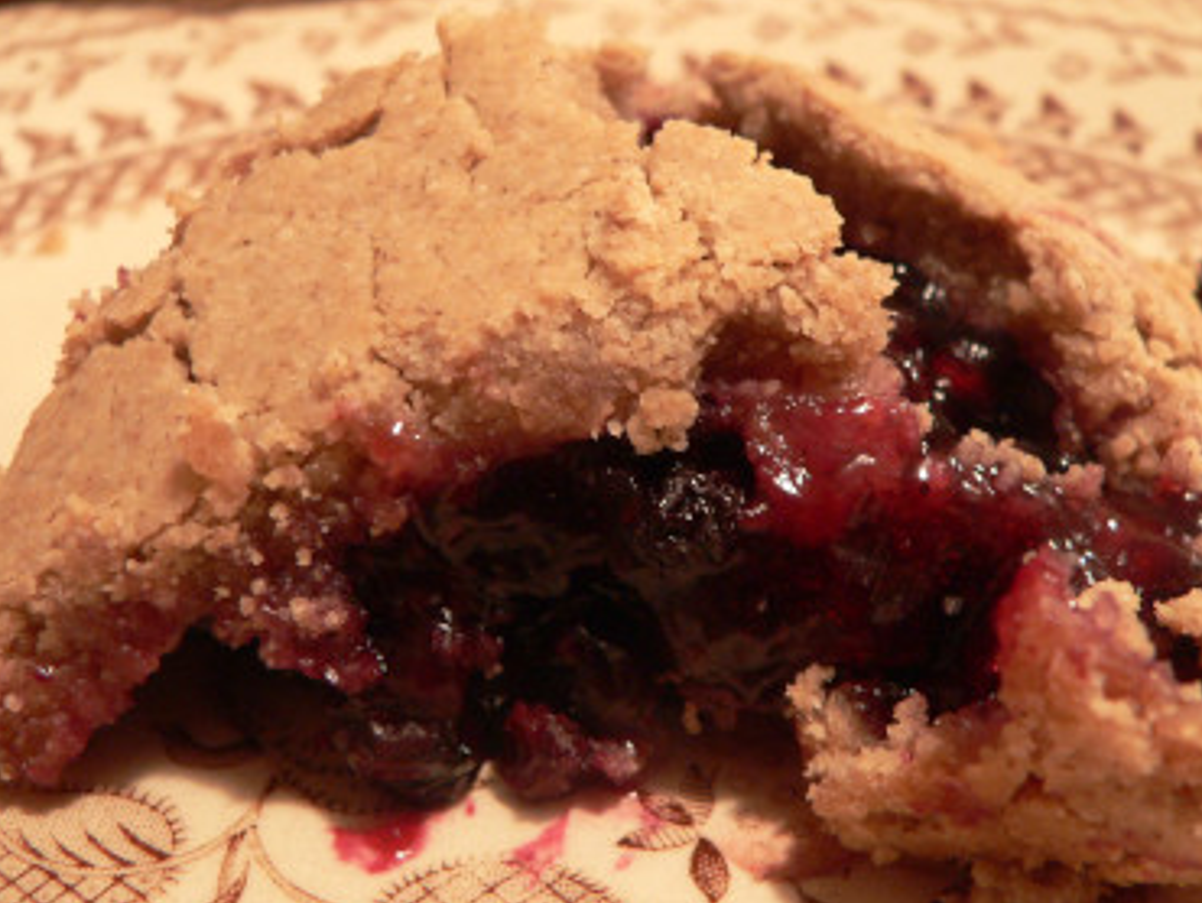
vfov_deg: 34.4
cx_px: 659
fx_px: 1459
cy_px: 426
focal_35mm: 42
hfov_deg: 44.7
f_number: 2.8
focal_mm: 6
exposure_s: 1/4
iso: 200
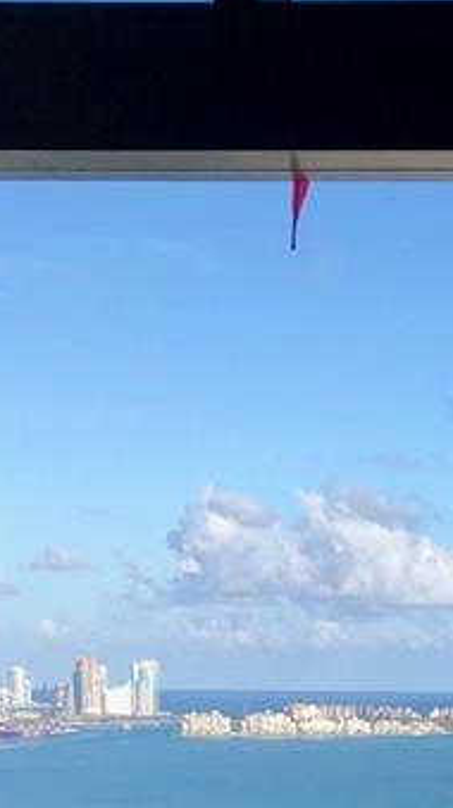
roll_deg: -0.7
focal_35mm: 112
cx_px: 973
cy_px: 925
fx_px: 2398
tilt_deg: -5.7
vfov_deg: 18.3
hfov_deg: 9.8
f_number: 1.8
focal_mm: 3.99
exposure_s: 1/1245
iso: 20
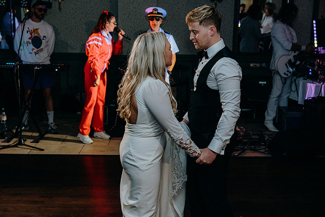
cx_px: 162
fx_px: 433
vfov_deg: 28.1
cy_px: 108
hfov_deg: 41.1
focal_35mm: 48
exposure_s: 1/160
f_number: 3.5
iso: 2500
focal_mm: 48
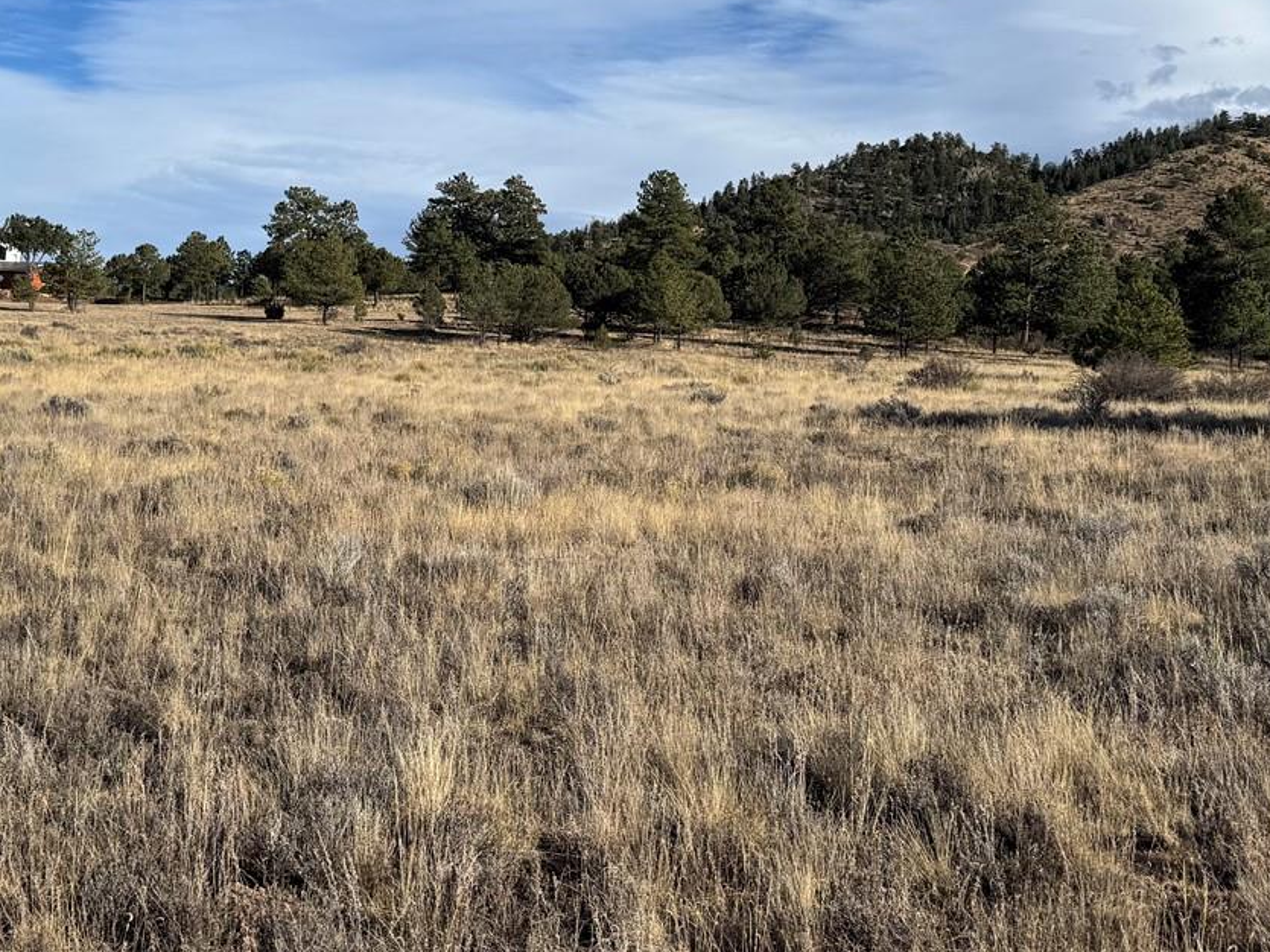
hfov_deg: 41.1
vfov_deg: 31.2
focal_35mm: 46
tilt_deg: +2.8
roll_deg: -6.8
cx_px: 532
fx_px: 1687
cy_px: 312
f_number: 1.78
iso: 80
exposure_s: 1/6410
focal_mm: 6.76
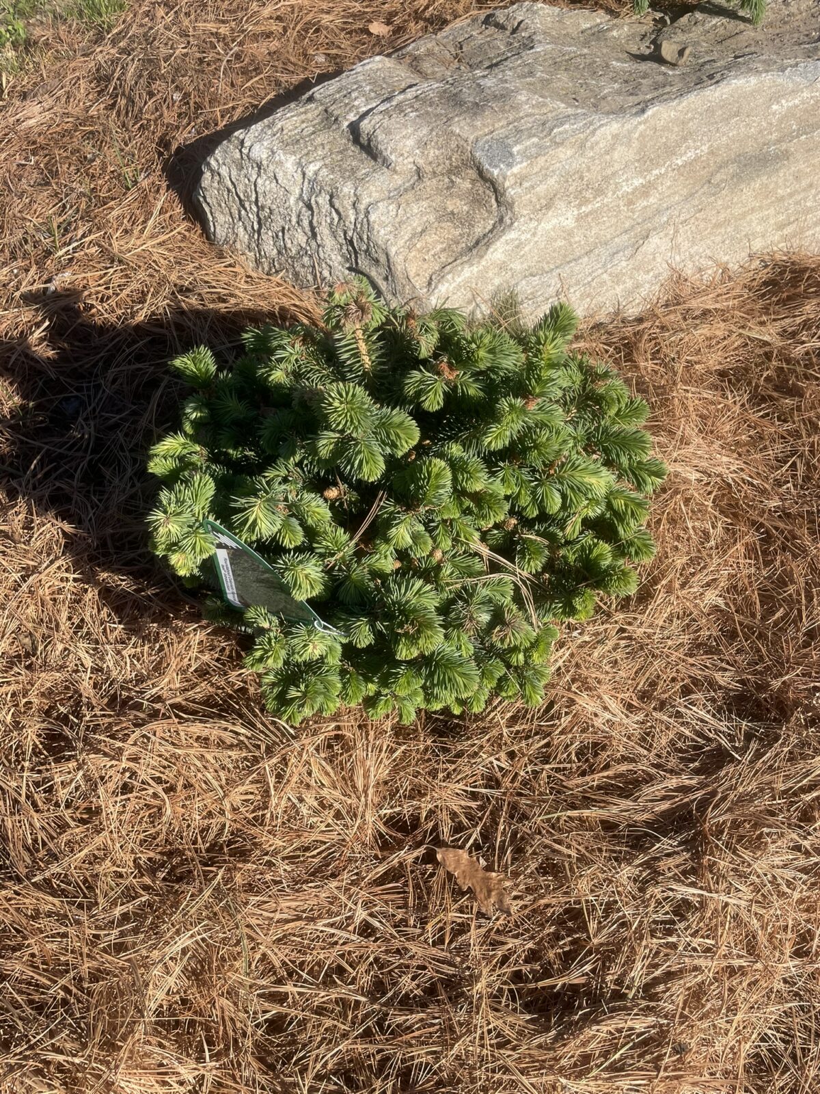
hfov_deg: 53.1
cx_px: 410
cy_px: 547
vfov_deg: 67.3
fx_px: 821
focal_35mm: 26
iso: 32
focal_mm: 4.2
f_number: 1.6
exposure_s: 1/2353
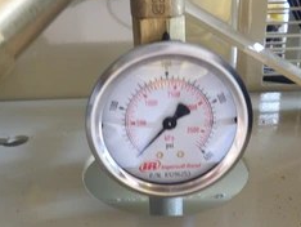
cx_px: 170
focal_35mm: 41
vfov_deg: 35.2
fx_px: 357
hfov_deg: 45.6
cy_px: 124
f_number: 3.2
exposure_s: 1/17
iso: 301
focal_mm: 4.3
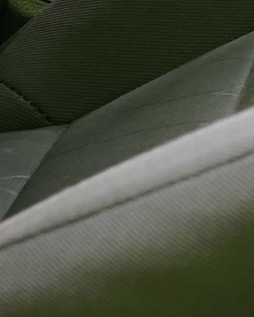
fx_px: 2874
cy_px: -499
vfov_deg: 6.0
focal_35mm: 306
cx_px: 825
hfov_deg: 4.8
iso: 2000
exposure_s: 1/20
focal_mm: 30
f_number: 5
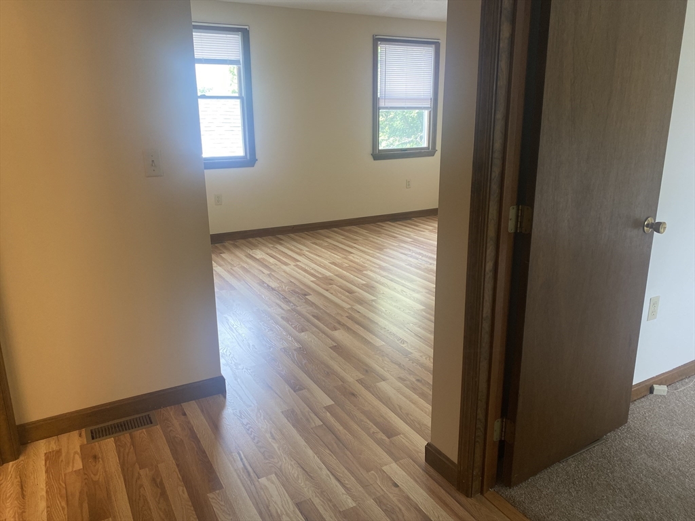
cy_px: 260
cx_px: 348
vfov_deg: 53.1
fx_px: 522
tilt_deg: -15.1
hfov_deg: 67.3
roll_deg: +0.9
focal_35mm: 26
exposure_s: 1/60
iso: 100
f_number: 1.8
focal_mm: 4.25
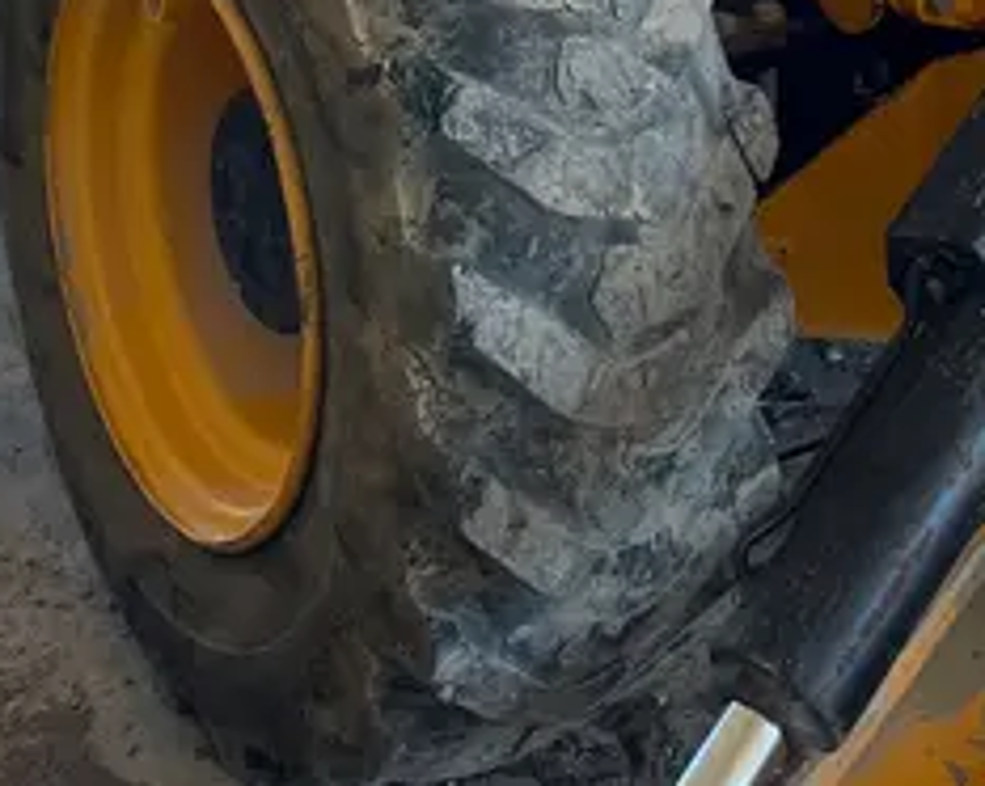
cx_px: 630
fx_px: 2330
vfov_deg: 17.5
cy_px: -328
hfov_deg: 23.8
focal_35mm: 80
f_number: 1.6
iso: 50
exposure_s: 1/777
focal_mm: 5.1
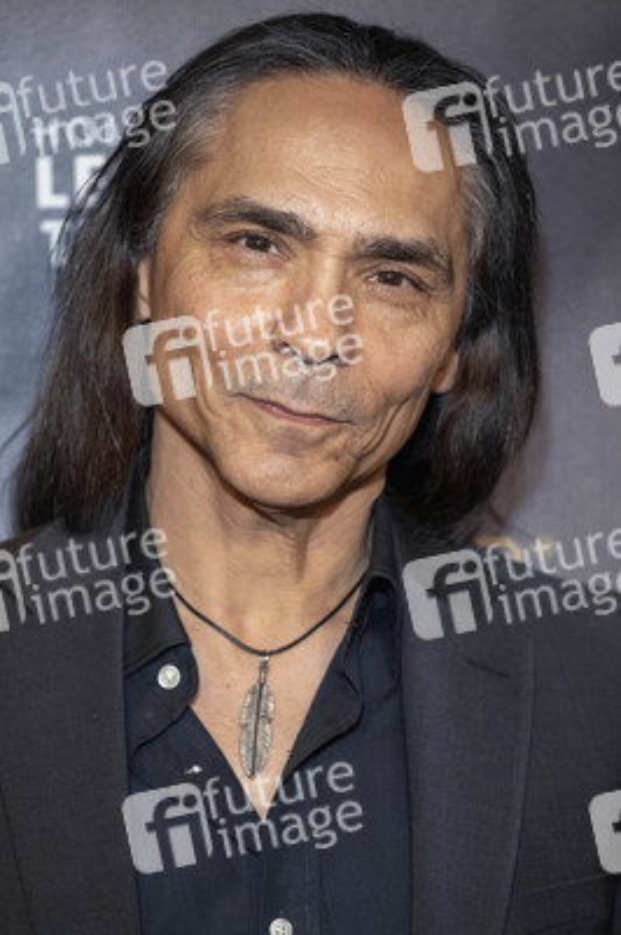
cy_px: 468
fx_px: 3110
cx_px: 310
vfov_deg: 17.1
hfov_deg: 11.4
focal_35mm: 120
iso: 800
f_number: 4
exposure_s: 1/250
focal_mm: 120
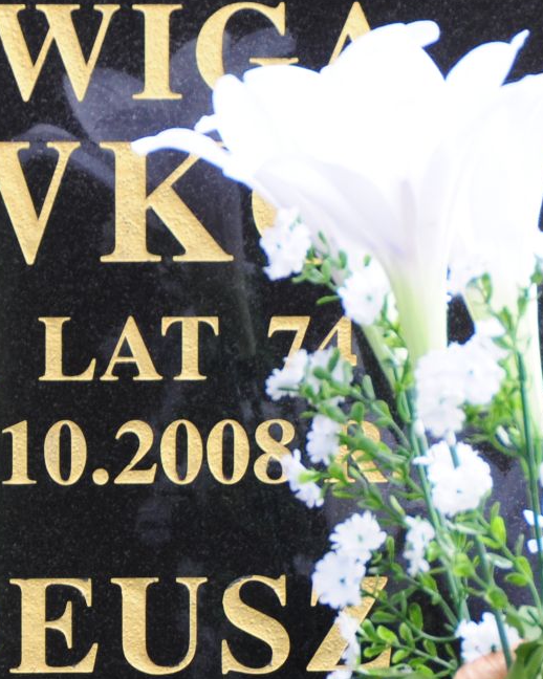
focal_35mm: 521
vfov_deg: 3.7
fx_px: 10471
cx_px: 4
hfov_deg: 3.0
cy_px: 363
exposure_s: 1/100
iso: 400
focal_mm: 112
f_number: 7.1
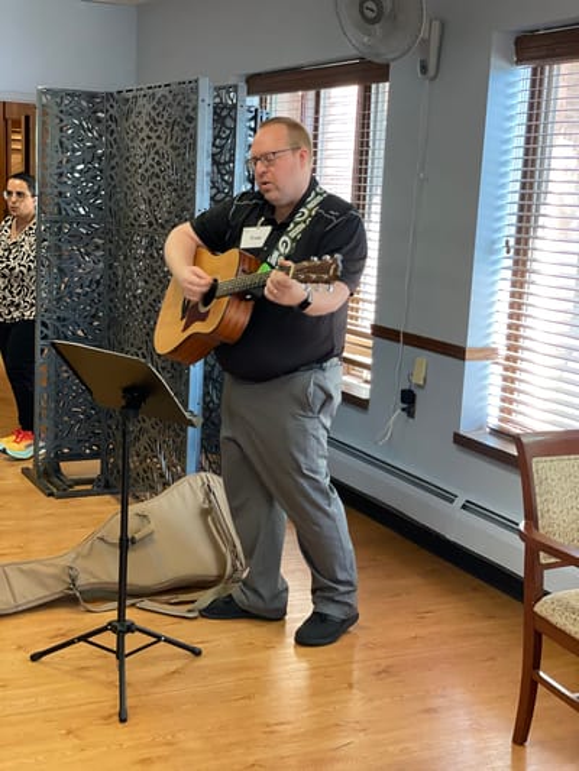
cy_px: 386
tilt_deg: -9.0
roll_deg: -2.4
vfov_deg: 36.8
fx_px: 1159
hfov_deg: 28.0
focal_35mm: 52
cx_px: 290
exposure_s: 1/40
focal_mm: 6
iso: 125
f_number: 2
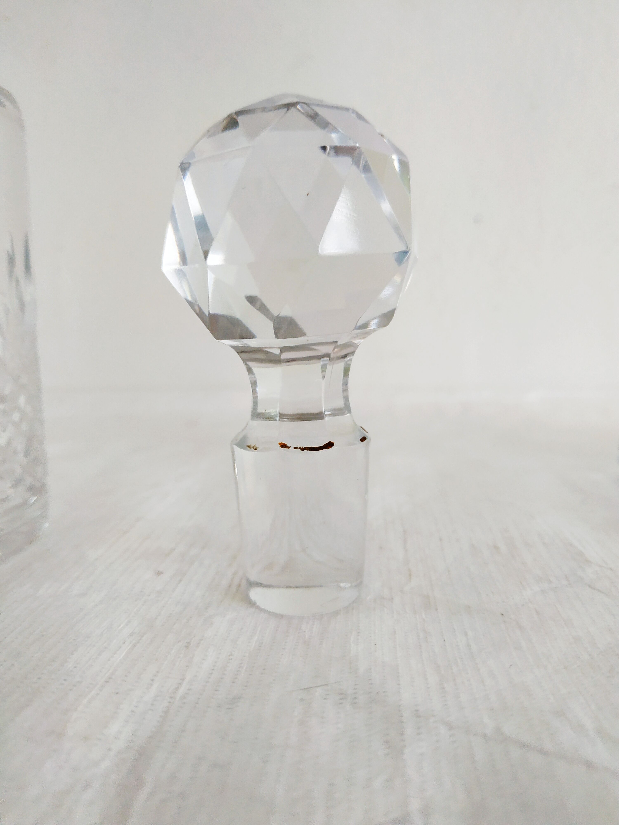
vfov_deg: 71.6
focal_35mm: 24
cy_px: 412
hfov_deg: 56.8
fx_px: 572
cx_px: 310
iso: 200
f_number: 1.9
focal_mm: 3.94
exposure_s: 1/25
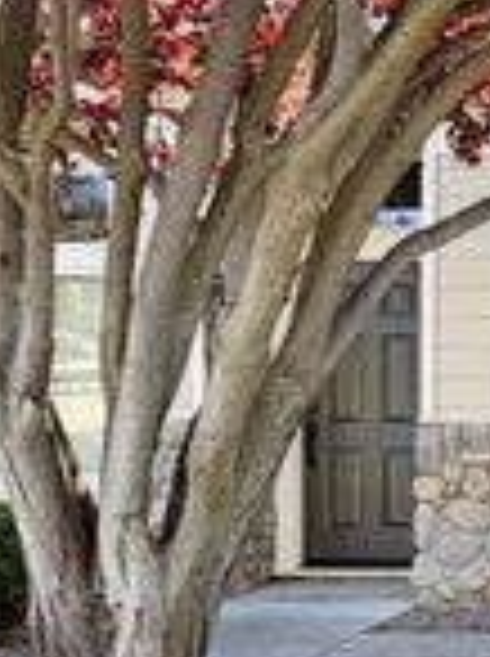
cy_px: 464
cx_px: 850
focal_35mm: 64
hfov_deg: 18.5
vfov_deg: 30.0
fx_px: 1211
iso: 64
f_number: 2.2
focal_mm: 2.22
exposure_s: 1/465
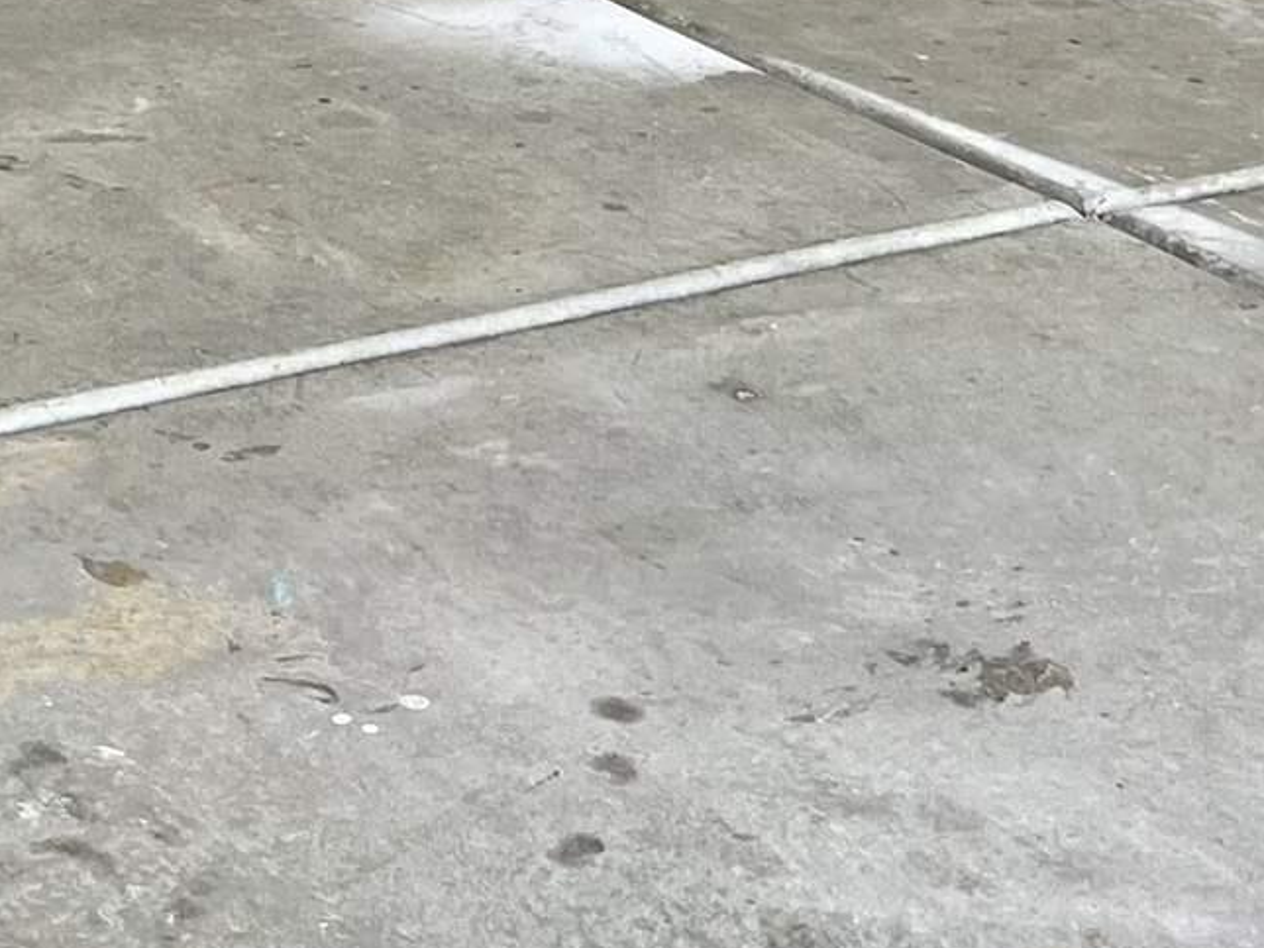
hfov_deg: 14.8
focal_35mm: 124
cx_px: -646
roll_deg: -0.8
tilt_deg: -7.8
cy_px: -907
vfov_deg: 11.0
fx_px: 4528
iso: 32
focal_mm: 5.7
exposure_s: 1/121
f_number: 1.5
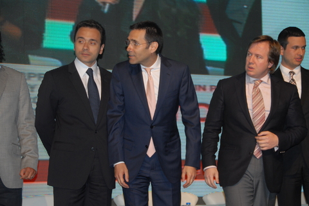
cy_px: 103
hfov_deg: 22.6
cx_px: 154
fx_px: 773
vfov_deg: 15.2
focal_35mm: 90
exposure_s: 1/60
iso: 400
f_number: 4.8
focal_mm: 60
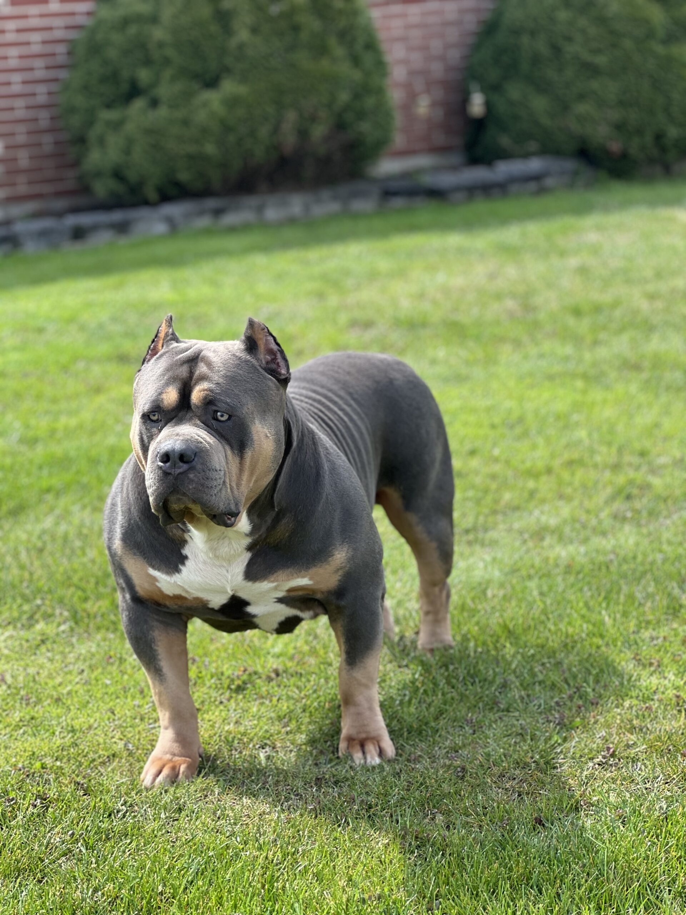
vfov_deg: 25.3
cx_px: 343
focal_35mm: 77
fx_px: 2035
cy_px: 458
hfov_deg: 19.1
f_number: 2.8
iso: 20
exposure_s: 1/129
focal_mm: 9
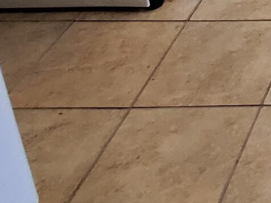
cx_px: 567
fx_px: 642
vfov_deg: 14.2
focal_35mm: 82
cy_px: -234
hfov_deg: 16.7
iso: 500
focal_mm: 1.8
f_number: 2.2
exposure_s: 1/30
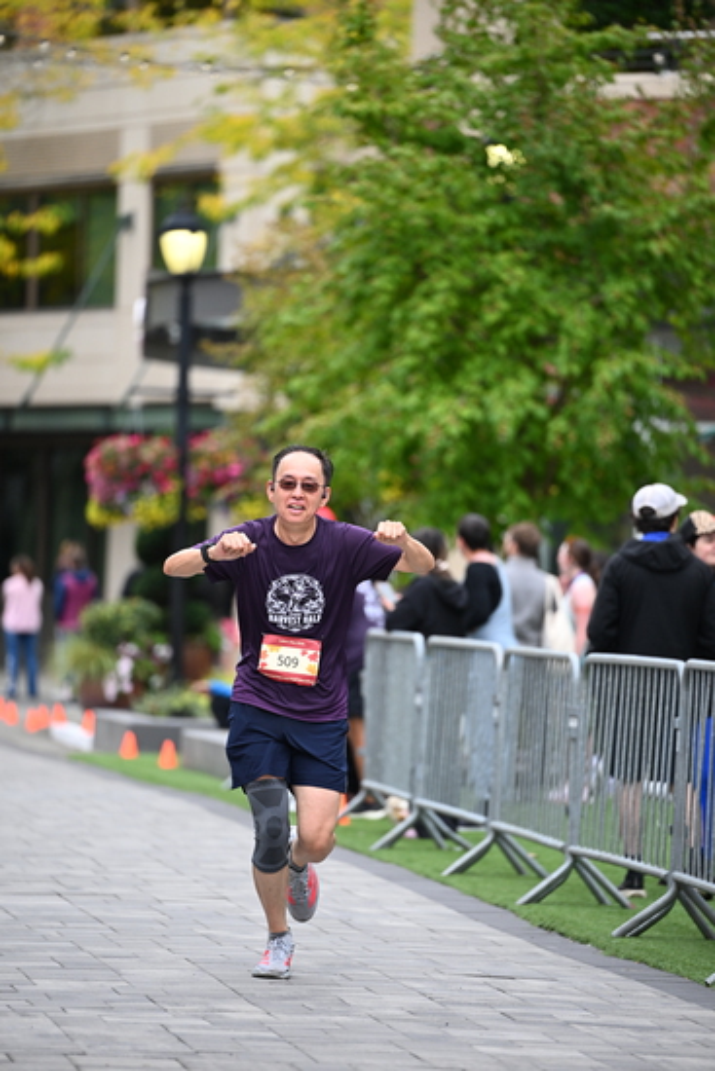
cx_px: 358
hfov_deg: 6.9
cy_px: 536
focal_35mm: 200
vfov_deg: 10.3
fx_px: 5954
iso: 800
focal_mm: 200
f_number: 2.8
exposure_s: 1/2000
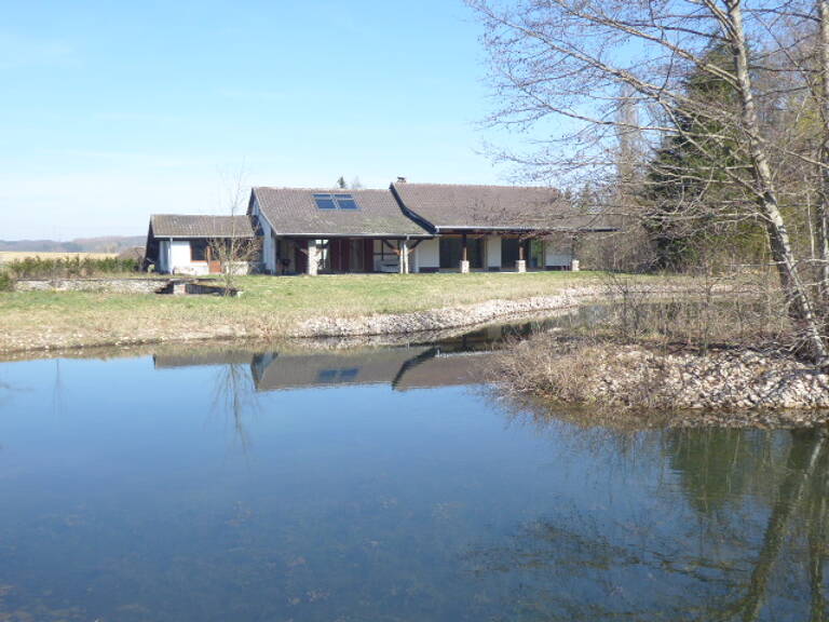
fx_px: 790
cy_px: 311
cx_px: 414
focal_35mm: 33
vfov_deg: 42.9
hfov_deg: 55.4
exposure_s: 1/400
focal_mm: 5.8
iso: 80
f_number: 3.6
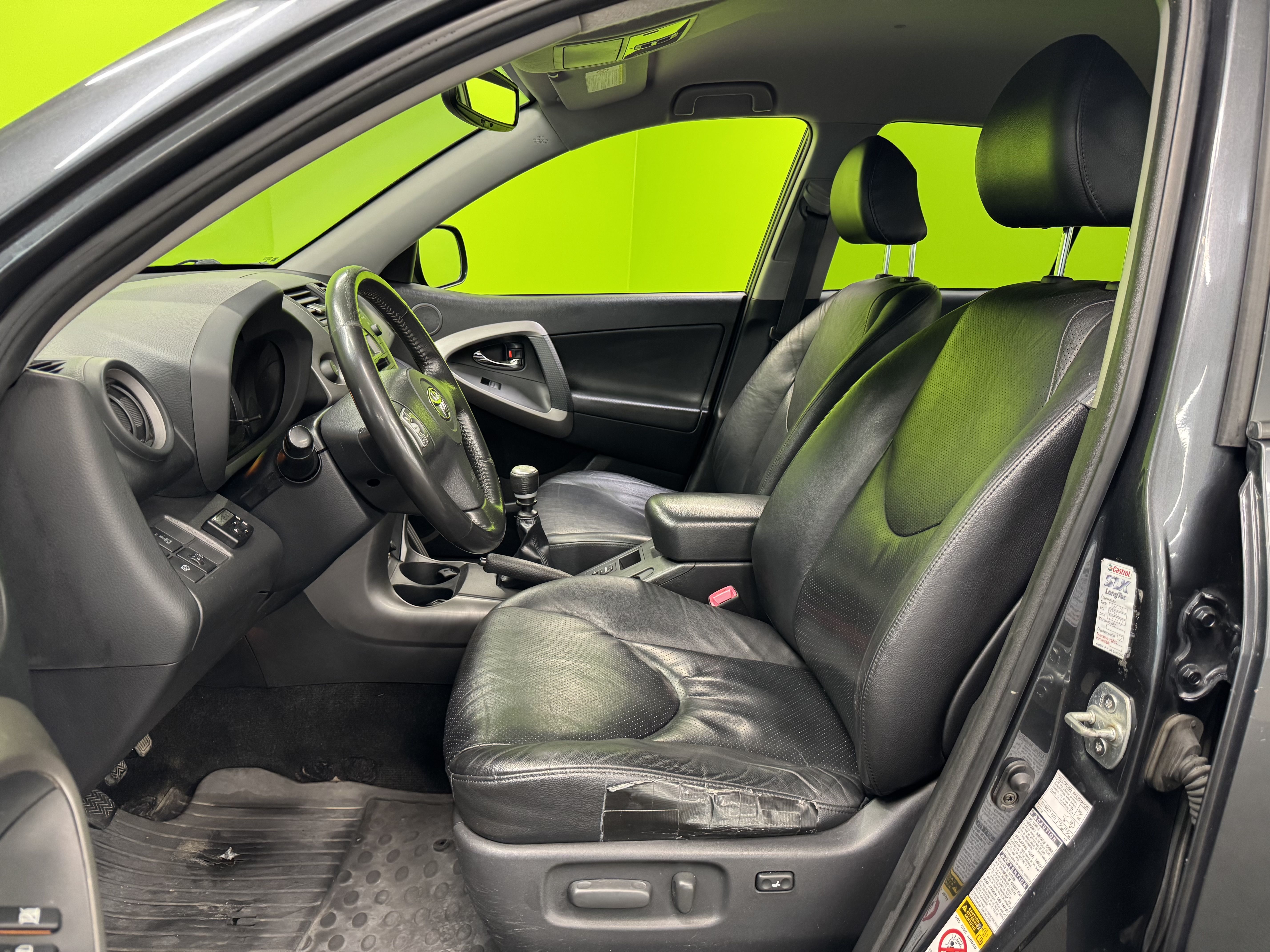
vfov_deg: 56.8
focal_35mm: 24
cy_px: 476
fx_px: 881
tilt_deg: -14.0
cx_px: 635
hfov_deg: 71.6
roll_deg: -2.9
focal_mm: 6.76
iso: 400
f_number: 1.78
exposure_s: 1/50
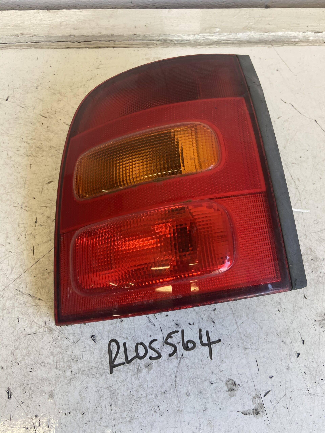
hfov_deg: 53.1
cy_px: 216
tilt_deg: -67.8
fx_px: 325
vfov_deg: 67.3
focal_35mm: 26
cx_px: 162
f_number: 1.8
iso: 100
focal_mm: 4.25
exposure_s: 1/100
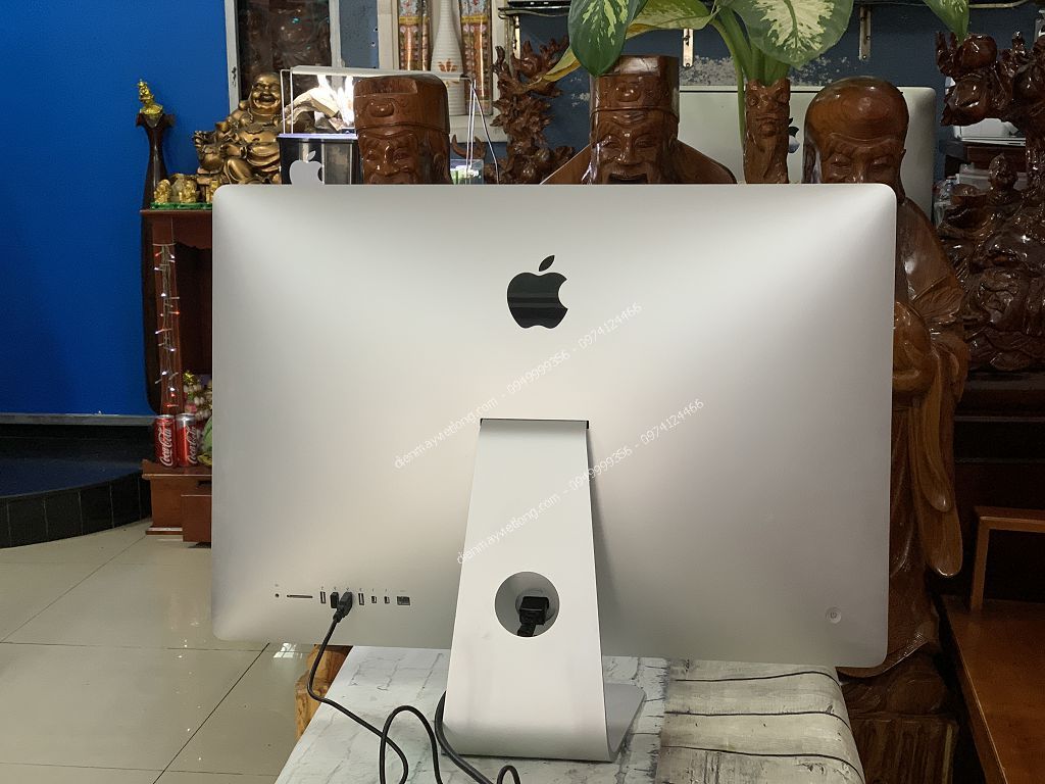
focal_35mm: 52
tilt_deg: -10.7
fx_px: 1570
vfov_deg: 28.0
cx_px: 522
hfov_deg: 36.8
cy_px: 392
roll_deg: +0.7
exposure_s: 1/45
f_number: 2.4
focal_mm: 6
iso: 100
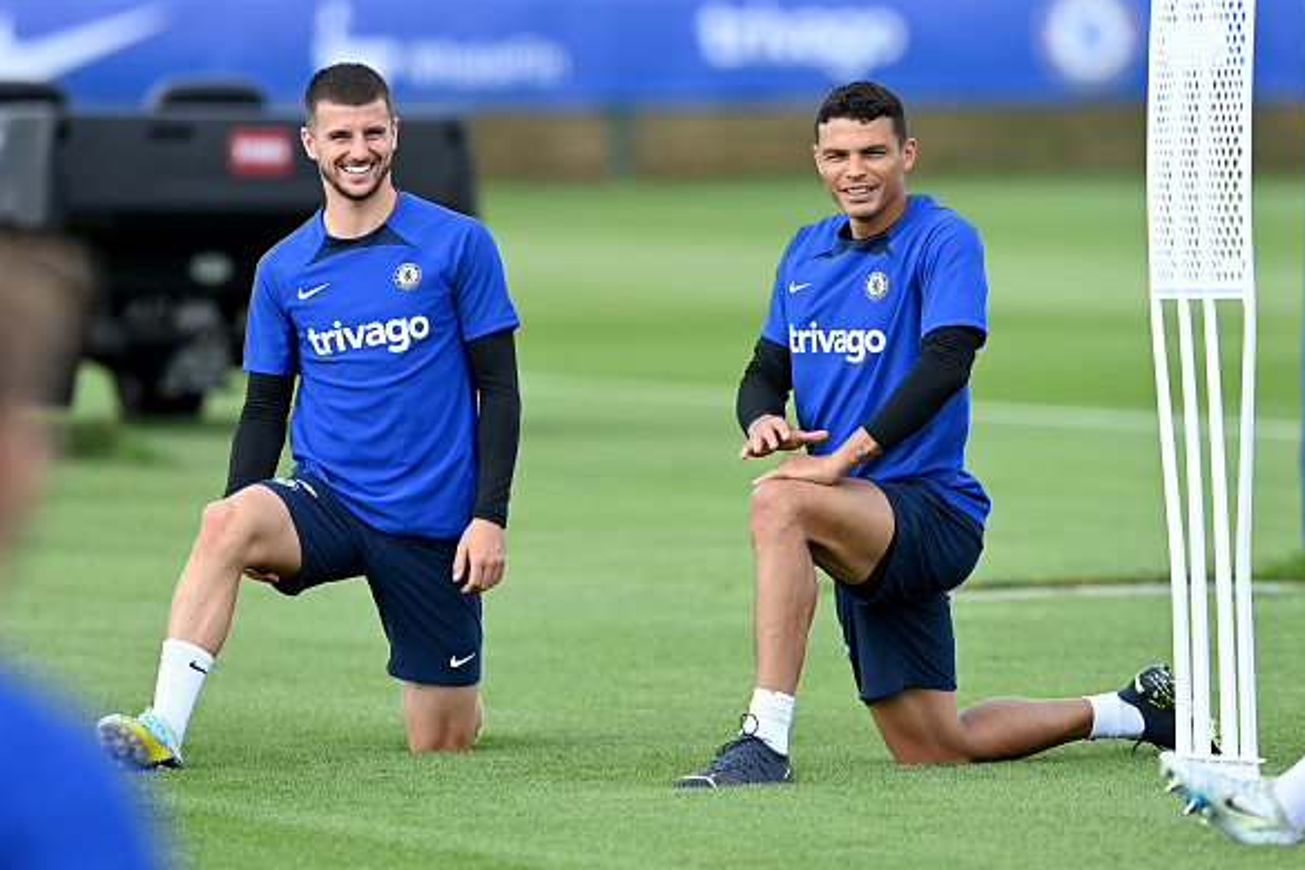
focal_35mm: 406
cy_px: 437
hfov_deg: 5.1
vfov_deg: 3.4
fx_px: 14716
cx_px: 656
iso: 400
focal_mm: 400
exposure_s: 1/1000
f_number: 4
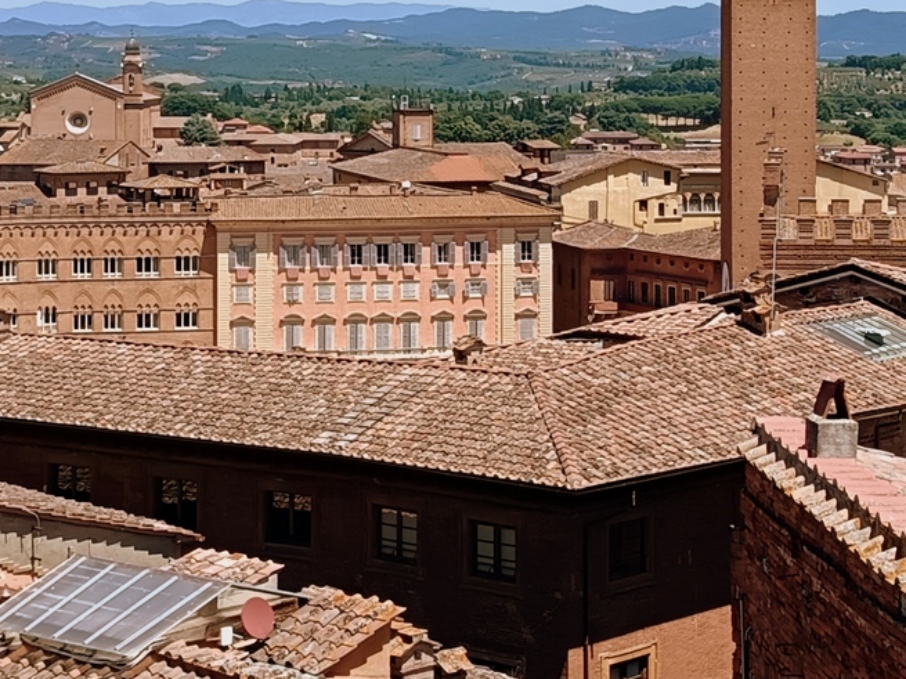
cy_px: 101
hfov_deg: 22.2
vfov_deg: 16.6
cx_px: 534
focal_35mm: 88
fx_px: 2303
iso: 100
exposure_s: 1/397
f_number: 1.75
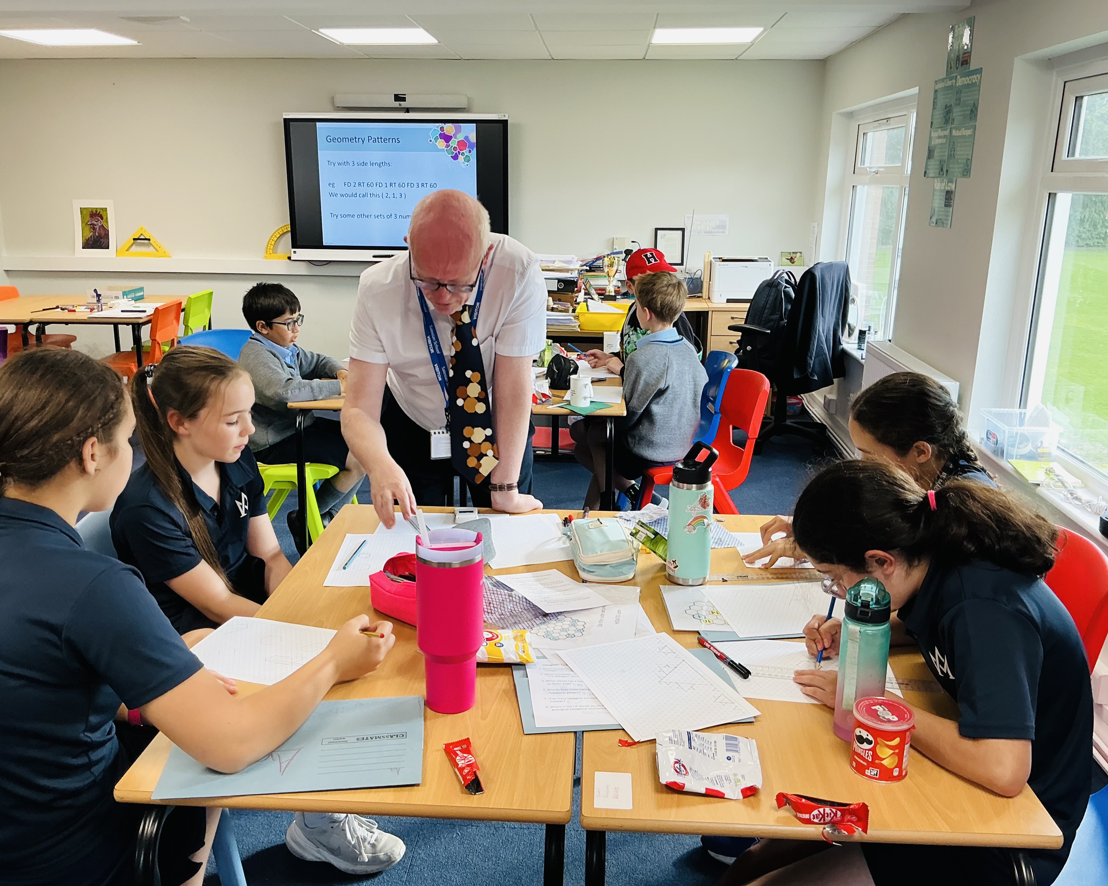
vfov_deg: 47.1
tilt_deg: -15.3
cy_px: 440
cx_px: 541
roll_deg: +0.5
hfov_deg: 57.2
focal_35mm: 31
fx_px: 1016
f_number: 1.8
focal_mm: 3
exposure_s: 1/60
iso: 40
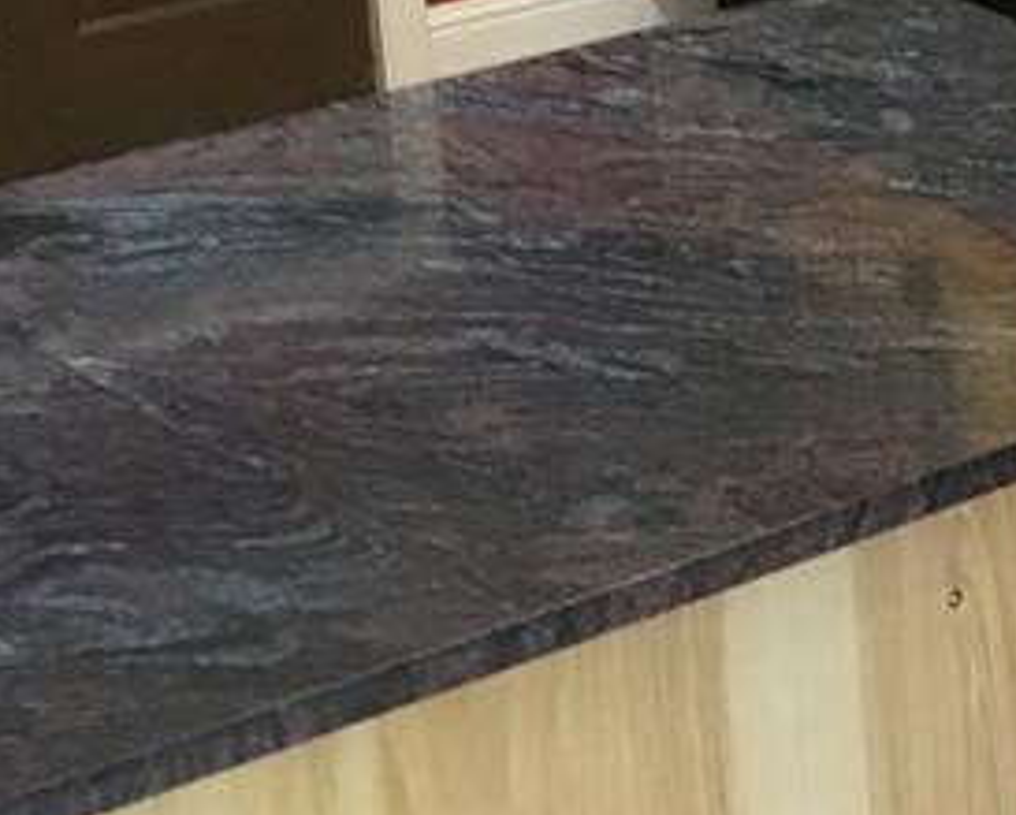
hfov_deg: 16.3
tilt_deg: -7.5
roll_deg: +2.3
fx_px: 3191
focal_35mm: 106
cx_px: 1593
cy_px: -458
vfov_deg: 13.6
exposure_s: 1/30
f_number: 2.2
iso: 200
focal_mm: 4.15
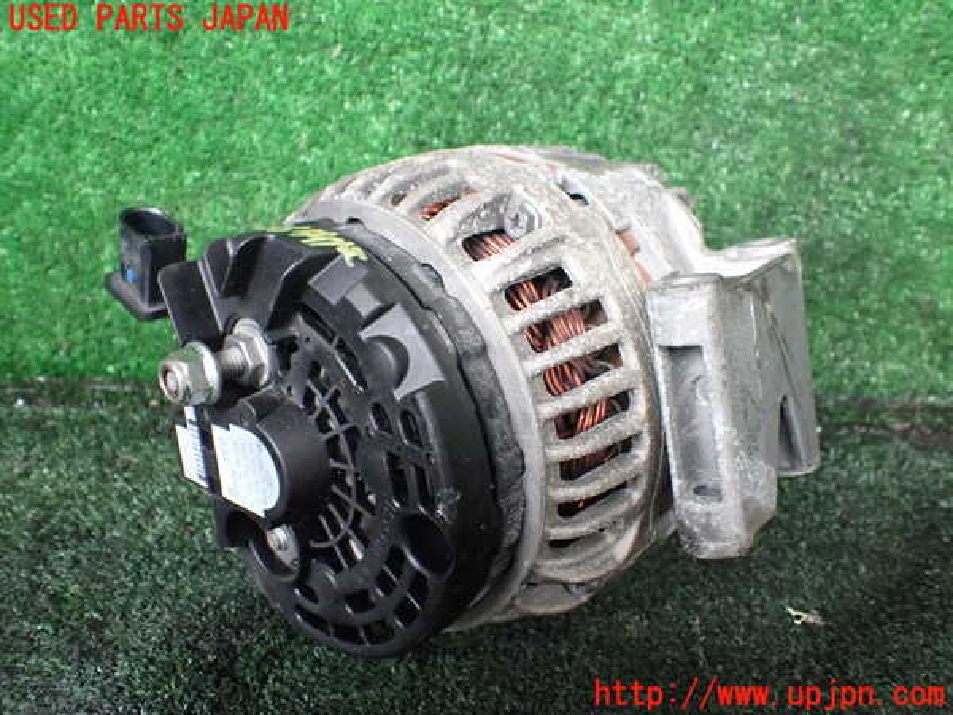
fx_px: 826
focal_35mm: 30
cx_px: 476
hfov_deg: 60.0
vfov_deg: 46.8
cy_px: 358
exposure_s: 1/100
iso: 800
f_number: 2.3
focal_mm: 5.4
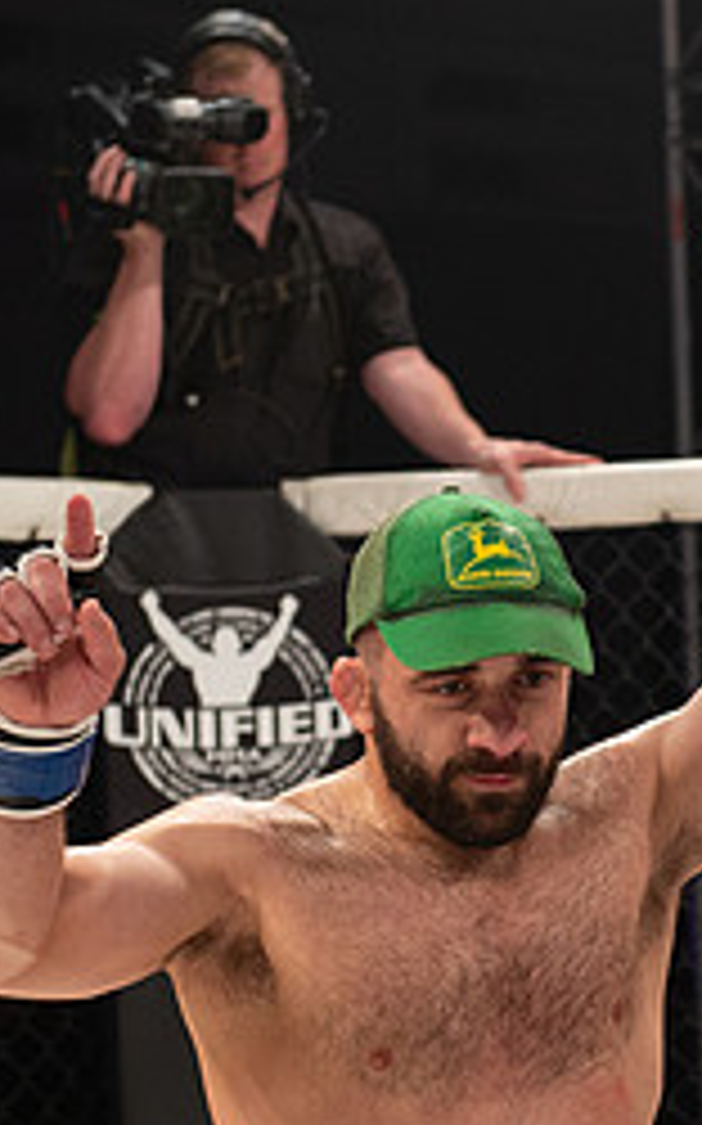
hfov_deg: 9.5
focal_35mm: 137
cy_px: 720
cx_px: 729
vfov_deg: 15.2
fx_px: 4199
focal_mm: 58
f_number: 4
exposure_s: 1/500
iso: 1600
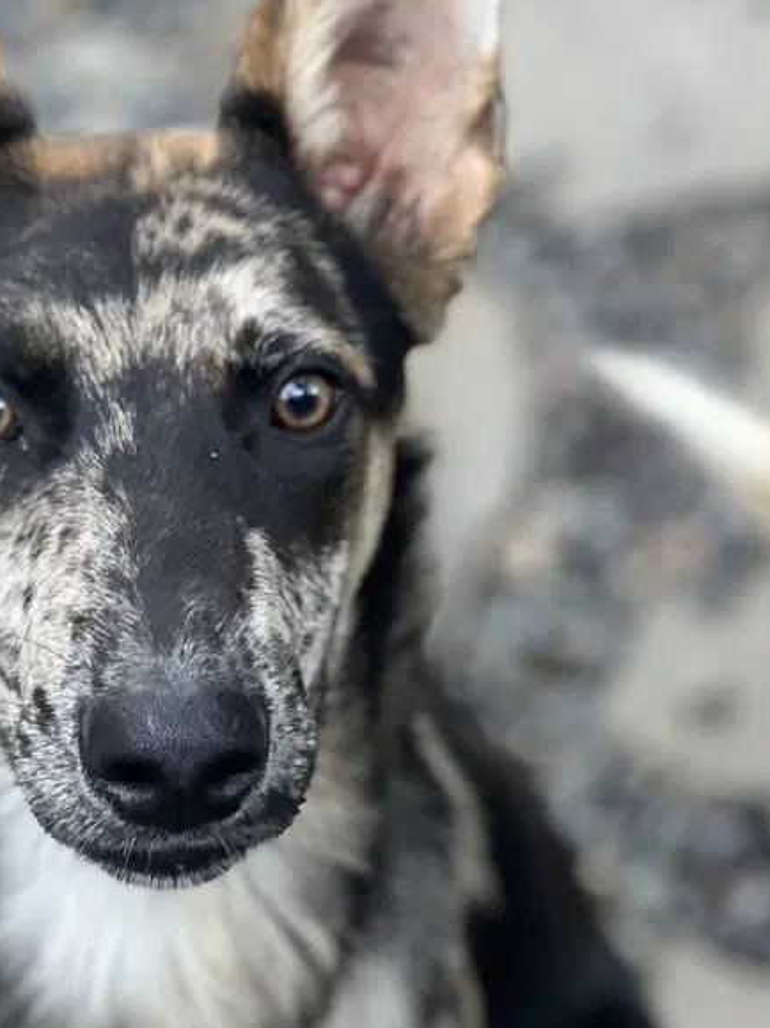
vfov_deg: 14.8
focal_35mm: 133
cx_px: 121
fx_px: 3946
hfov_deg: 11.1
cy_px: 533
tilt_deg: -46.1
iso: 250
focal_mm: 9
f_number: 2.8
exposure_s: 1/104
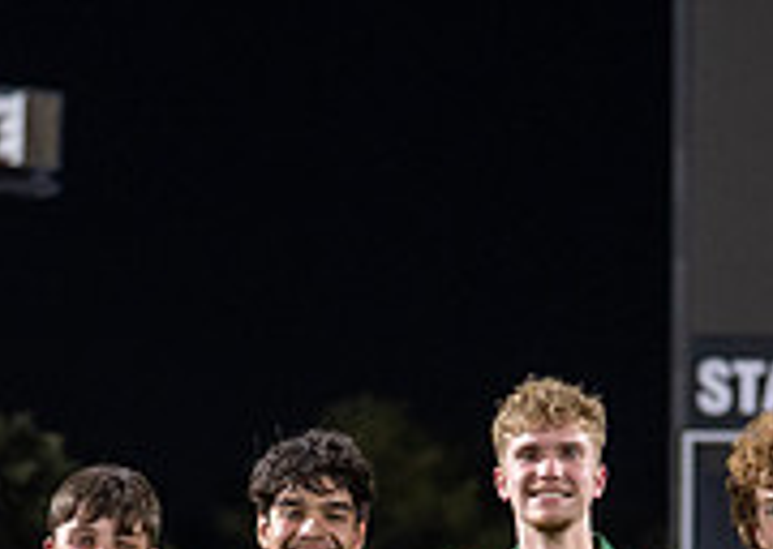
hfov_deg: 8.7
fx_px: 5064
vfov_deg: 6.1
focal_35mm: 231
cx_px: 391
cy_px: 844
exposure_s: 1/400
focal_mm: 50
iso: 800
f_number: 2
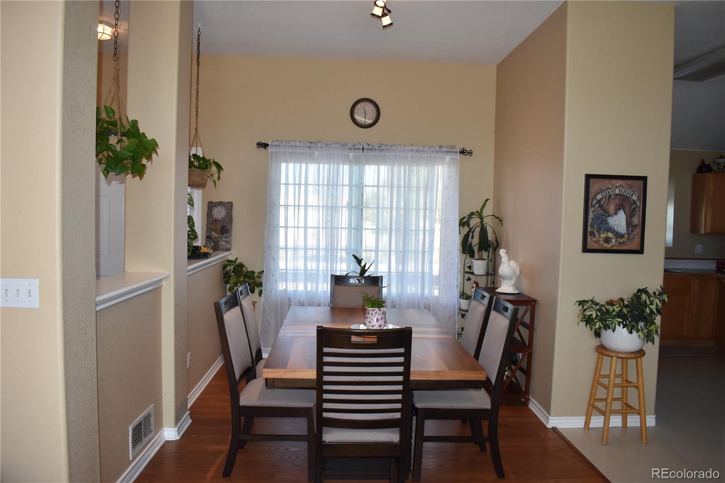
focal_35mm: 27
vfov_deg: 47.9
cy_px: 242
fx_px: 544
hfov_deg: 67.4
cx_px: 362
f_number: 5
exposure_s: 1/200
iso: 560
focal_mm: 18
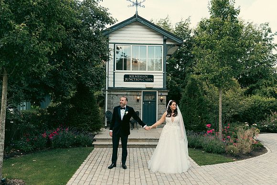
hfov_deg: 63.6
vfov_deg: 45.0
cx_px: 138
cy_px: 92
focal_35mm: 29
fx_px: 223
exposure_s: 1/500
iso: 250
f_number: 3.5
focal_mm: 29
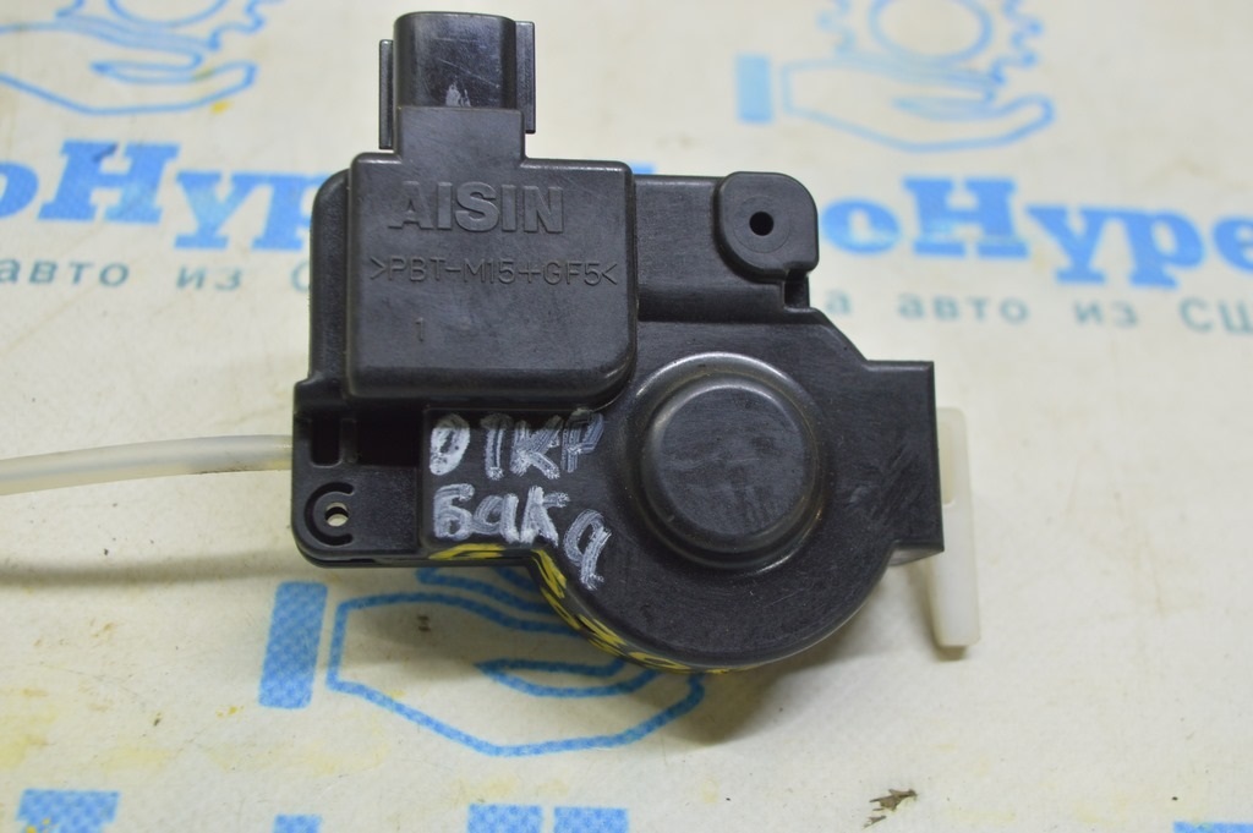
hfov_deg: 41.1
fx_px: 1669
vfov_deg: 28.0
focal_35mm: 48
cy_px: 416
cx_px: 626
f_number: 5.6
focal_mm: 32
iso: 400
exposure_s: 1/20
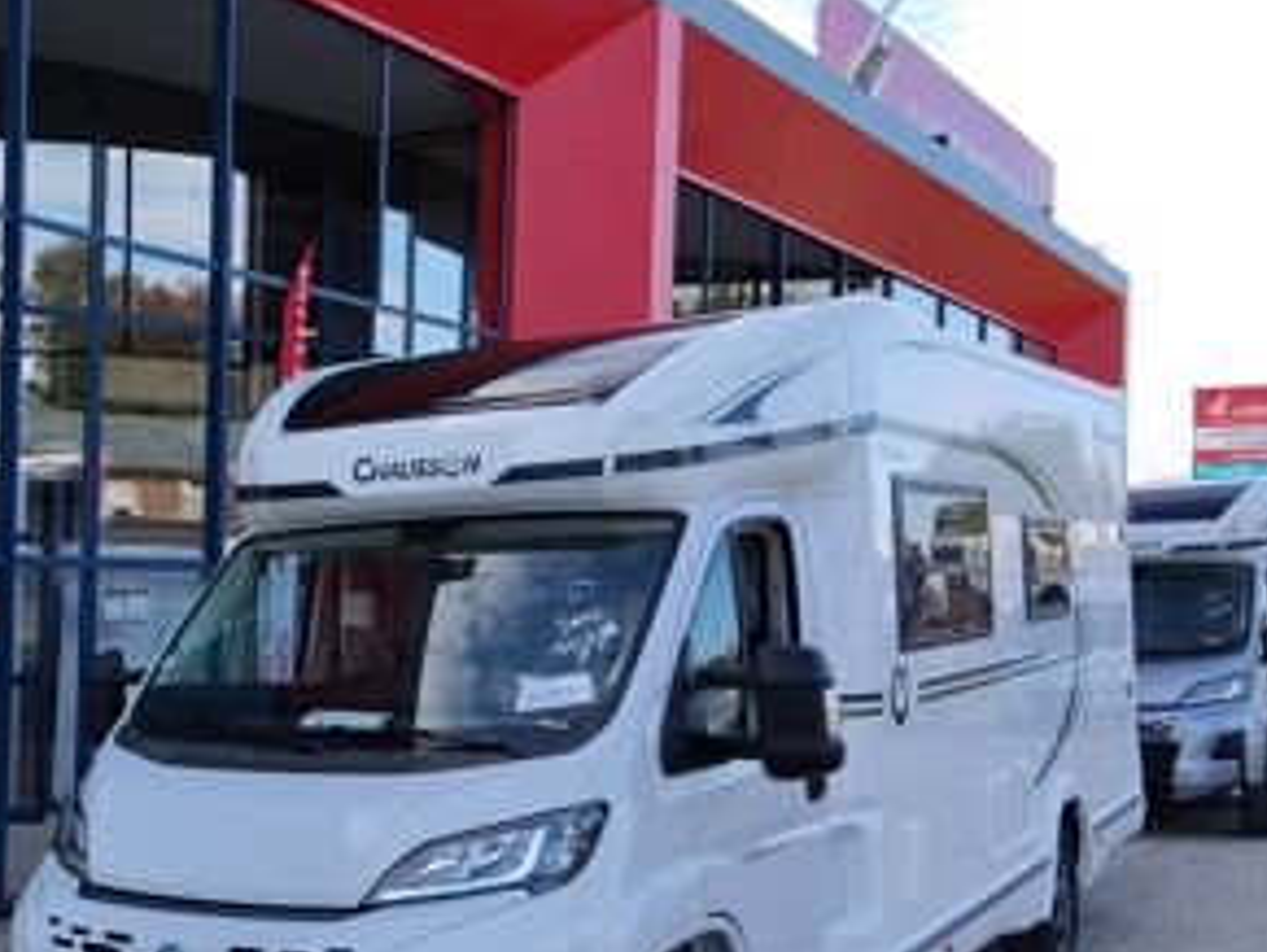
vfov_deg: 30.2
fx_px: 1758
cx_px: 323
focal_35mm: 48
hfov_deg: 38.6
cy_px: 568
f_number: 1.8
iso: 50
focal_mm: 3.96
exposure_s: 1/411
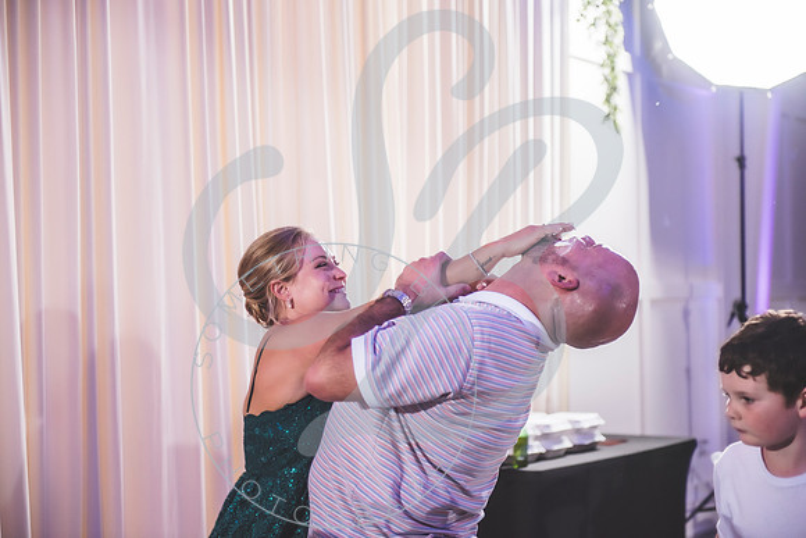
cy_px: 269
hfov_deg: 28.8
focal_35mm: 70
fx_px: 1568
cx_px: 403
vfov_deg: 19.5
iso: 1000
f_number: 2.8
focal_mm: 70
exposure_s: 1/125
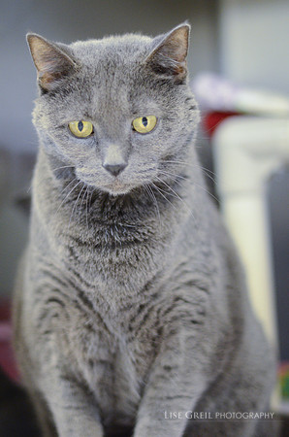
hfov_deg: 18.1
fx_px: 907
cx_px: 144
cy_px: 218
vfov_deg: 27.0
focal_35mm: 75
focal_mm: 50
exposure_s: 1/100
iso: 2000
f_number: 1.6
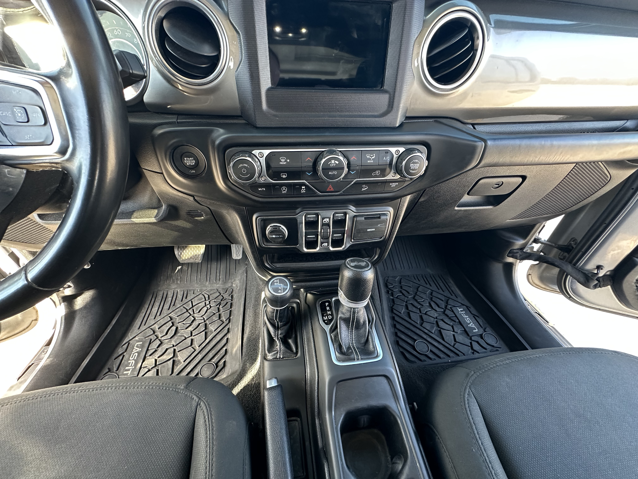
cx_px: 319
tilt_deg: -36.3
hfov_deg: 102.1
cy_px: 240
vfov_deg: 85.7
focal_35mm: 14
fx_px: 258
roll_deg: -0.8
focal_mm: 2.22
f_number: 2.2
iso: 250
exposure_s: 1/99
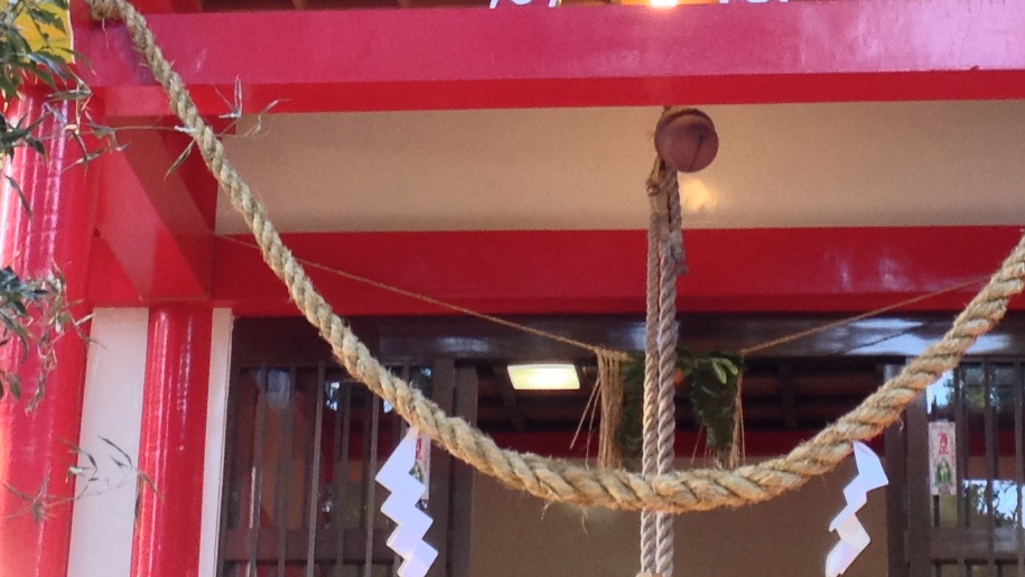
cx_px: 558
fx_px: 3697
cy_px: 10
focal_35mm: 136
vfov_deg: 8.9
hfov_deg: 15.8
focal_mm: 4.28
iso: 50
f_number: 2.4
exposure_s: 1/30
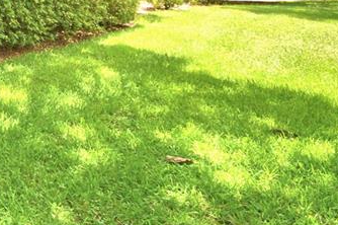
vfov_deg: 25.8
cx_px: -158
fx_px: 431
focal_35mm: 46
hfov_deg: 28.9
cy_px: -53
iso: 100
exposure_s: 1/250
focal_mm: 10
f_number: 5.6
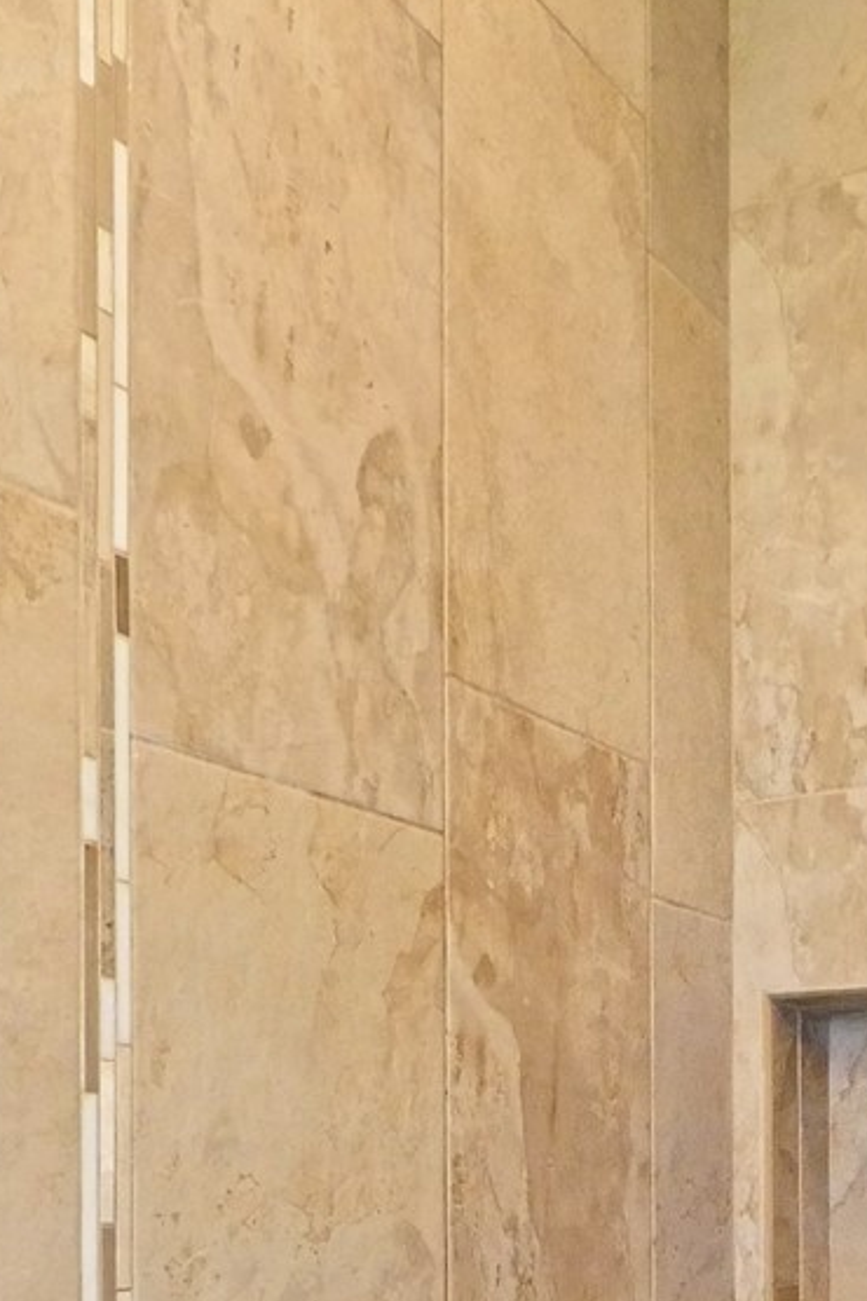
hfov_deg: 30.7
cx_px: 752
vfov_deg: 41.2
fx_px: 1517
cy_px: 1263
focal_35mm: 42
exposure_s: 1/50
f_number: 4
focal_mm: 7
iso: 3200
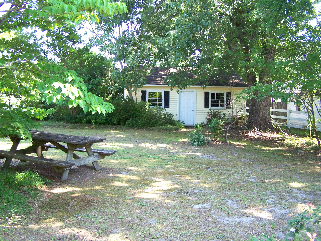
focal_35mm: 38
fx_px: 352
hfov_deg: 49.0
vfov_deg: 37.7
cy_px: 120
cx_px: 160
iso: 64
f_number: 2.8
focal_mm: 6.3
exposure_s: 1/60
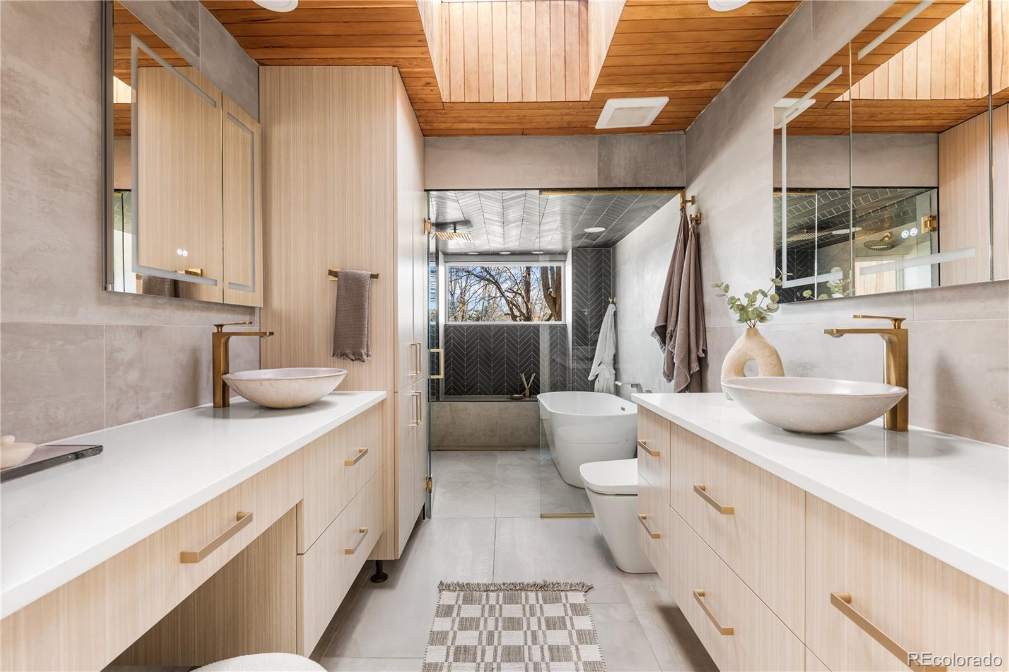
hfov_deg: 95.0
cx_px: 504
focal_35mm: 16
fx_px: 462
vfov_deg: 72.0
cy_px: 336
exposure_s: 1.6
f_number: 8
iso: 125
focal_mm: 16.5
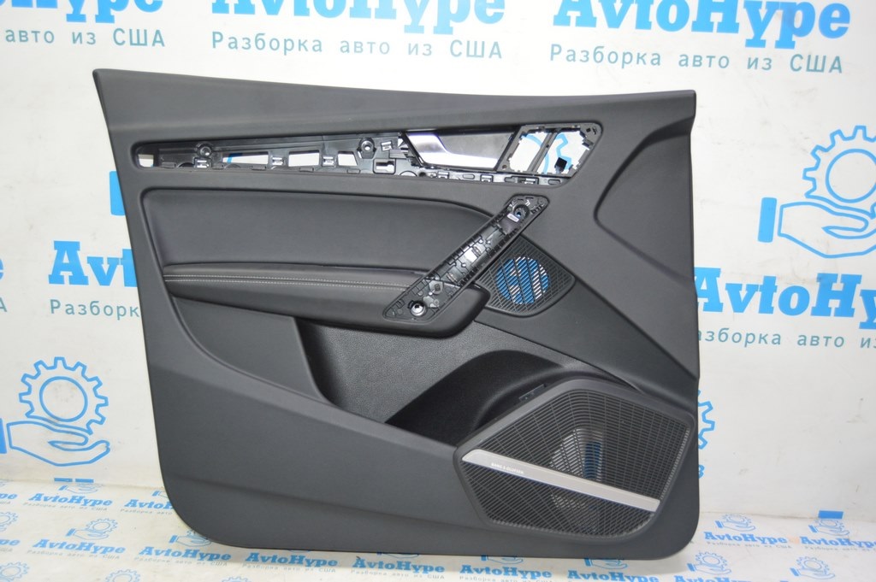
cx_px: 438
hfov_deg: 57.3
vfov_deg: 39.9
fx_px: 802
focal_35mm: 33
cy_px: 291
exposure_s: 1/60
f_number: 3.5
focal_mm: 22
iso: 720
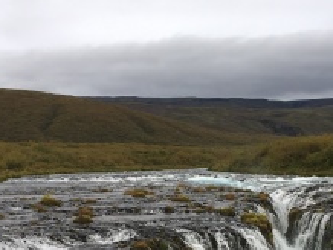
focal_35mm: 85
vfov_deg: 16.8
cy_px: 287
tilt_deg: -8.7
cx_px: 251
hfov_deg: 22.8
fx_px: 819
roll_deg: +1.0
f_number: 2.2
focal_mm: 4.15
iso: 25
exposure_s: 1/160
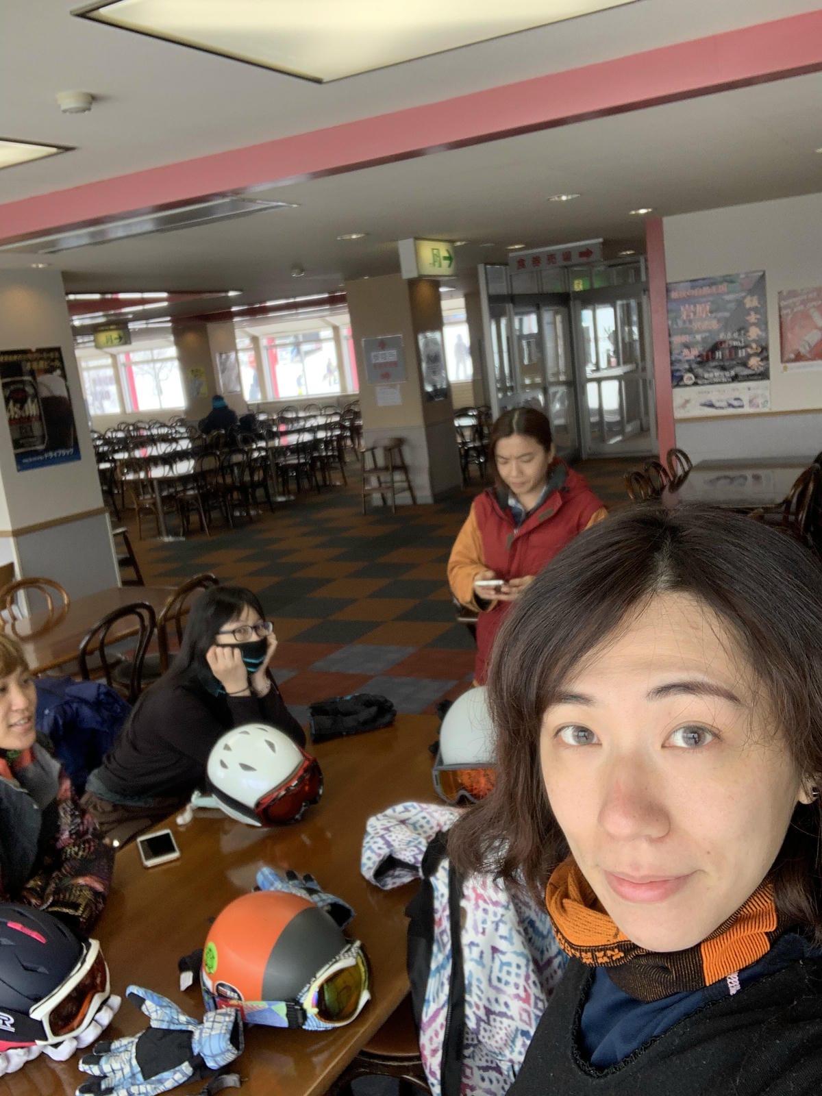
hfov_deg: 44.2
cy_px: 548
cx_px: 411
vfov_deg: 56.8
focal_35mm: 32
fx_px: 1013
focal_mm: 2.87
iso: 32
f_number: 2.2
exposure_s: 1/121
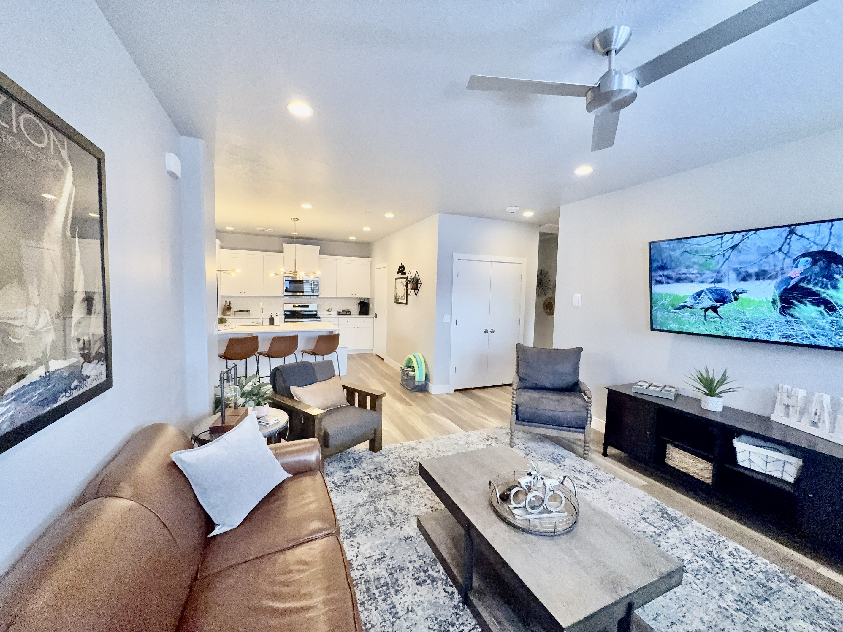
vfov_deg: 85.7
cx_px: 422
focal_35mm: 14
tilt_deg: -3.4
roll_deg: -1.8
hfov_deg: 102.1
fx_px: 341
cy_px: 316
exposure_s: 1/120
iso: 320
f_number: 2.2
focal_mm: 2.22
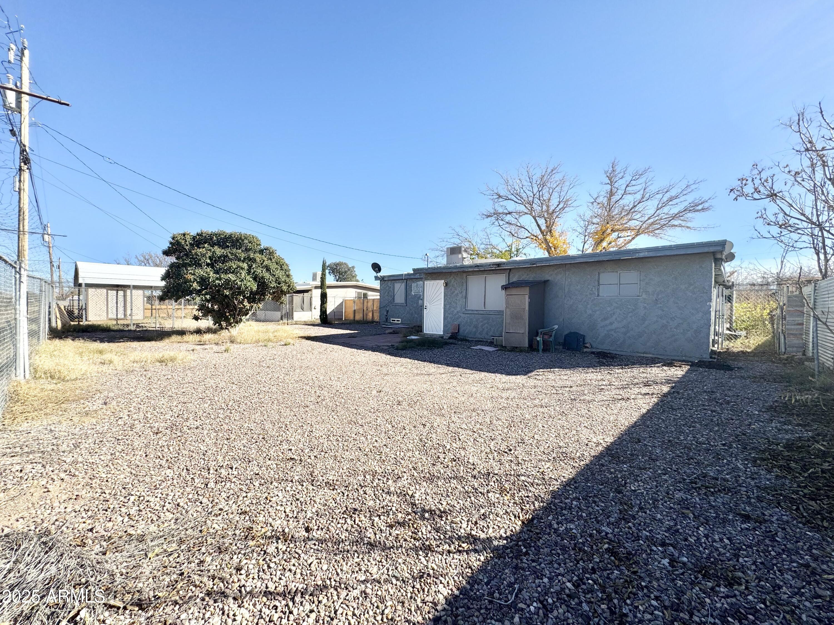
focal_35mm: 14
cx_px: 417
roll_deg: -1.9
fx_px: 337
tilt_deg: -1.3
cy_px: 312
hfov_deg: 102.1
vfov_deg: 85.7
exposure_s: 1/1449
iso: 50
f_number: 2.2
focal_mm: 2.22
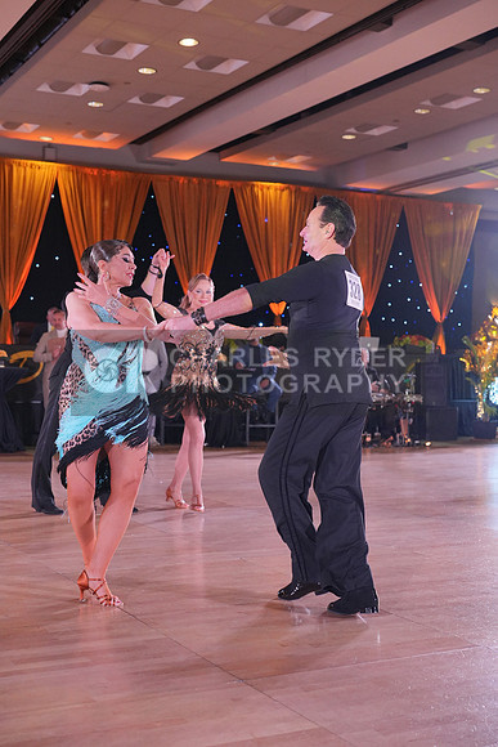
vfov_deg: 39.6
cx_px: 249
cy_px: 374
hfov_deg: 27.0
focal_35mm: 50
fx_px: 1037
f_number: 4
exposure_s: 1/400
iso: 2500
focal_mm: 50
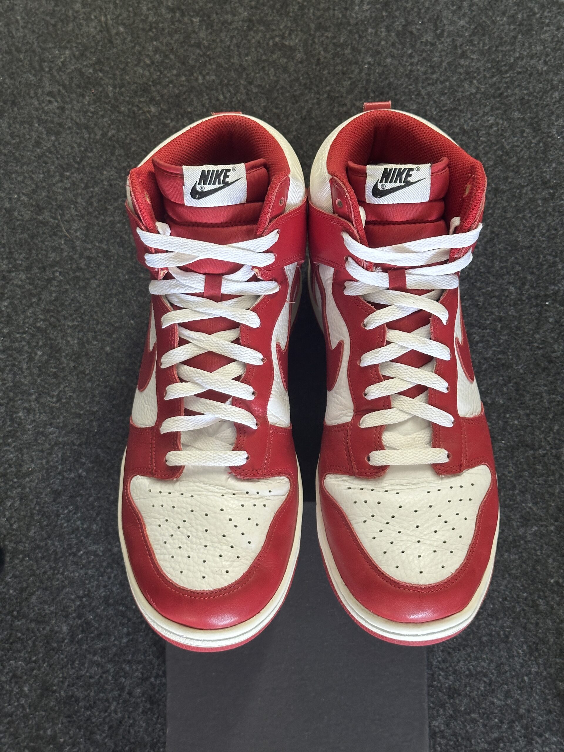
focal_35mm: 48
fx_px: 1043
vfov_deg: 39.7
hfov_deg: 30.3
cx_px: 282
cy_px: 376
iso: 160
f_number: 1.78
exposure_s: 1/50
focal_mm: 6.86
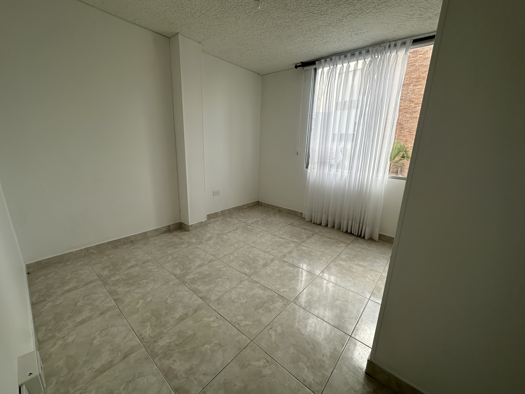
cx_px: 262
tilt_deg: -13.6
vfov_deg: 85.7
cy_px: 197
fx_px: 212
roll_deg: -2.6
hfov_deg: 102.1
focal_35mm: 14
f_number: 2.2
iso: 40
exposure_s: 1/254
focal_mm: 2.22
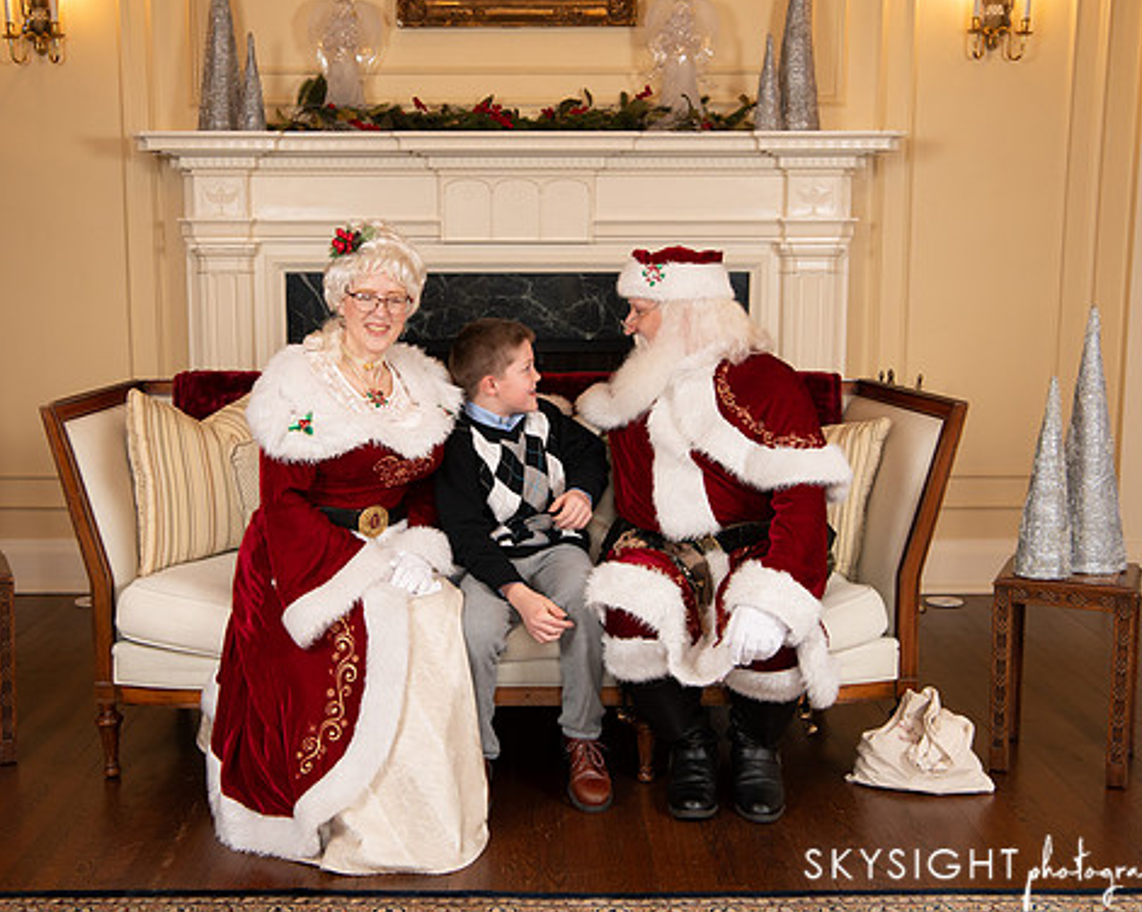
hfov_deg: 39.5
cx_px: 493
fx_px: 1587
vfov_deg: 32.0
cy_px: 461
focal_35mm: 47
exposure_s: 1/200
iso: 1600
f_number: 5.6
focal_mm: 38
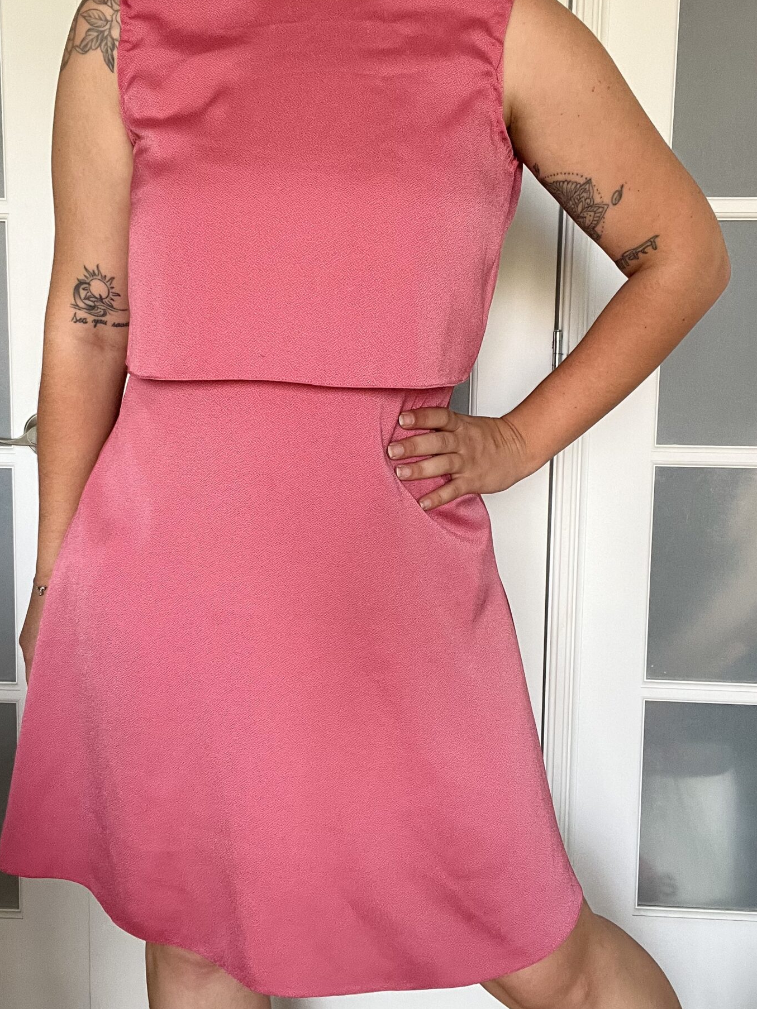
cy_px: 457
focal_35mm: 34
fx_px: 991
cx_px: 347
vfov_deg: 53.9
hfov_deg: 41.8
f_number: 2.2
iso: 125
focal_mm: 2.71
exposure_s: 1/60
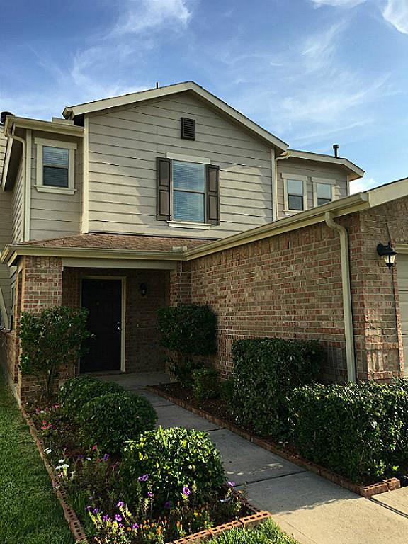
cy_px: 272
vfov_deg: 61.7
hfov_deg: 48.2
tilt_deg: +6.7
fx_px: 456
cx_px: 204
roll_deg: +0.4
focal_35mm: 29
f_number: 2.2
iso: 25
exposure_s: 1/718
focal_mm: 4.15
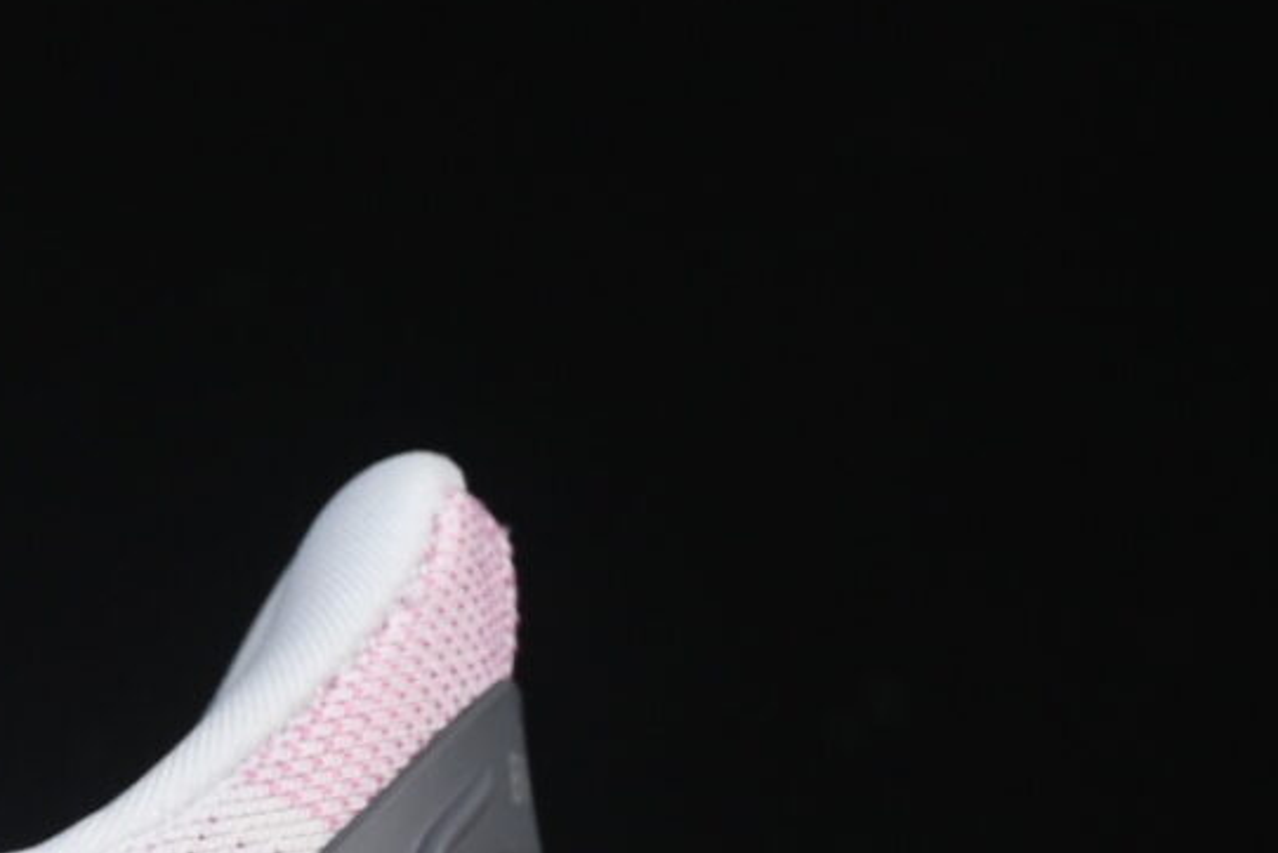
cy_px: 960
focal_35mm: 354
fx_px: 12573
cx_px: -1240
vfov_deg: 3.9
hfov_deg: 5.7
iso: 160
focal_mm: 50
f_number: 8
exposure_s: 1/80
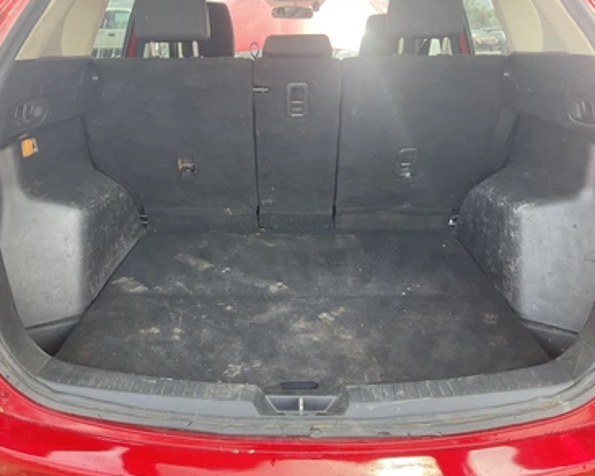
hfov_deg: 57.1
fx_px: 546
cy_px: 241
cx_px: 274
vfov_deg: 47.1
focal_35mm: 31
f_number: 1.8
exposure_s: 1/158
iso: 32
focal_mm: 3
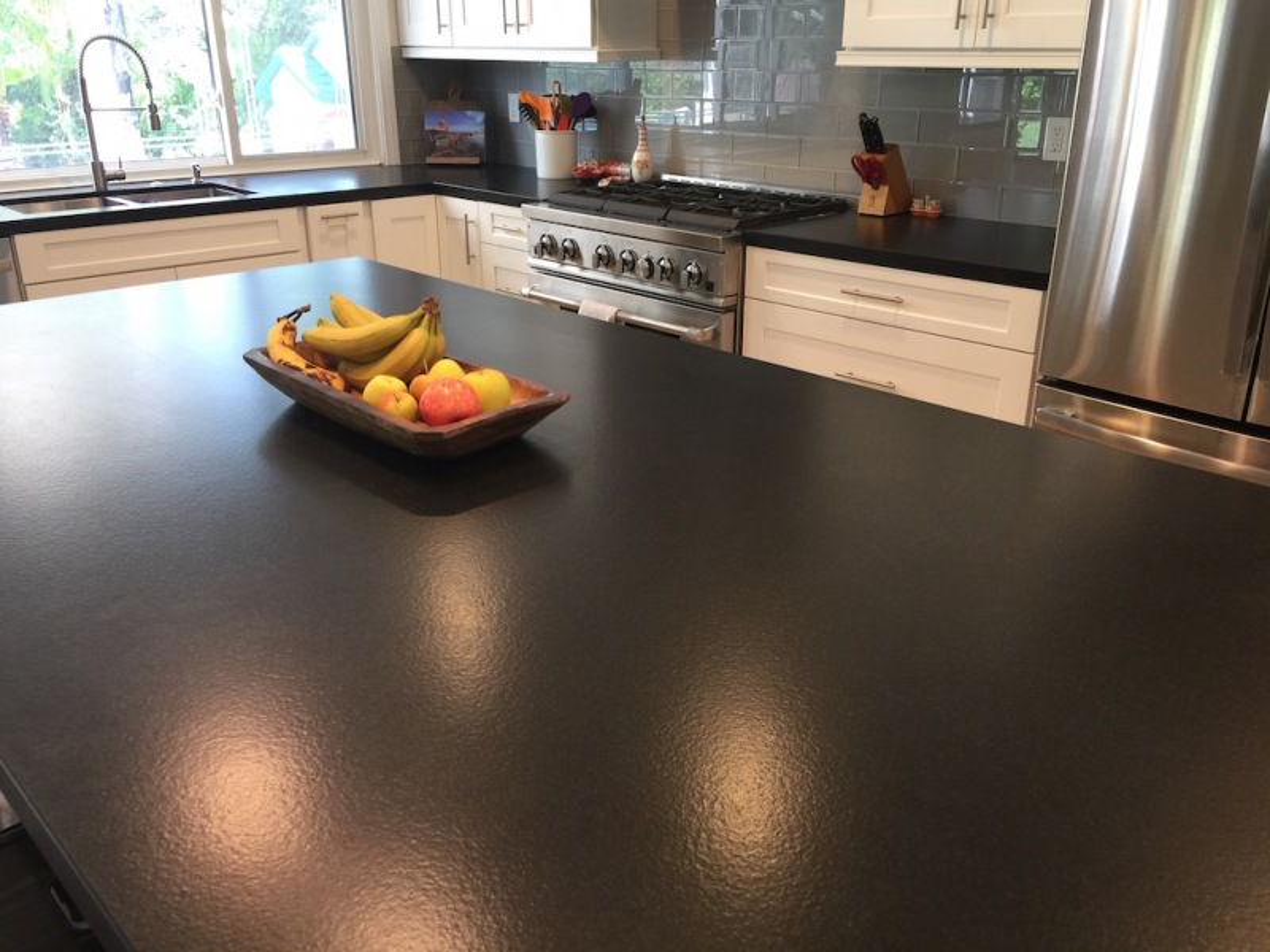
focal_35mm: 29
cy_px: 476
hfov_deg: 61.7
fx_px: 1064
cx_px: 635
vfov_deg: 48.2
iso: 40
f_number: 2.2
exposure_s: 1/30
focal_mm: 4.15
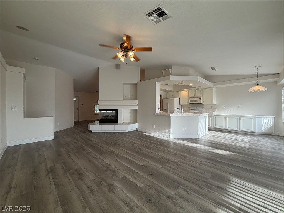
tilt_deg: +0.5
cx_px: 142
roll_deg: +0.2
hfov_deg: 102.1
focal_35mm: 14
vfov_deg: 85.7
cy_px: 106
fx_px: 115
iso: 50
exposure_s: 1/120
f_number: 2.2
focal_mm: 2.22
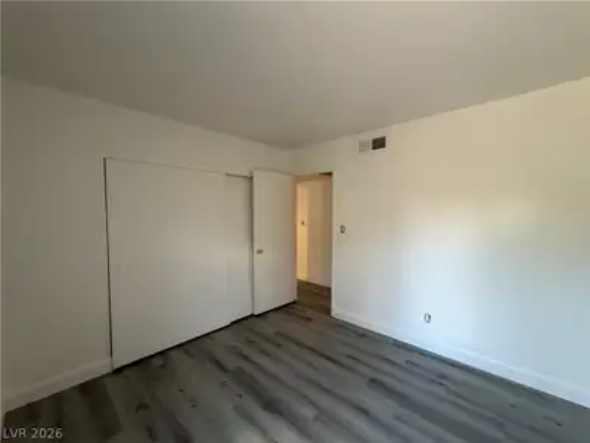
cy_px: 222
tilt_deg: -1.4
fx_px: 239
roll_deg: +0.2
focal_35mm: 14
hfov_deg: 102.1
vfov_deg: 85.7
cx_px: 295
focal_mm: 2.22
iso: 200
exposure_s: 1/60
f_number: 2.2
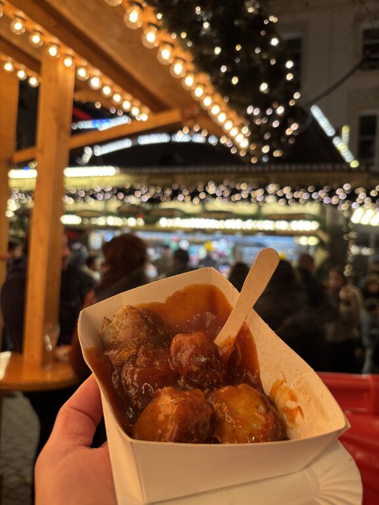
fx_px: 380
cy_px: 252
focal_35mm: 26
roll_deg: -4.2
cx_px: 190
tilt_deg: +1.2
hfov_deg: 53.1
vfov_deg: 67.3
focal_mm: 5.96
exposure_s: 1/50
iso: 80
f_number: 1.6
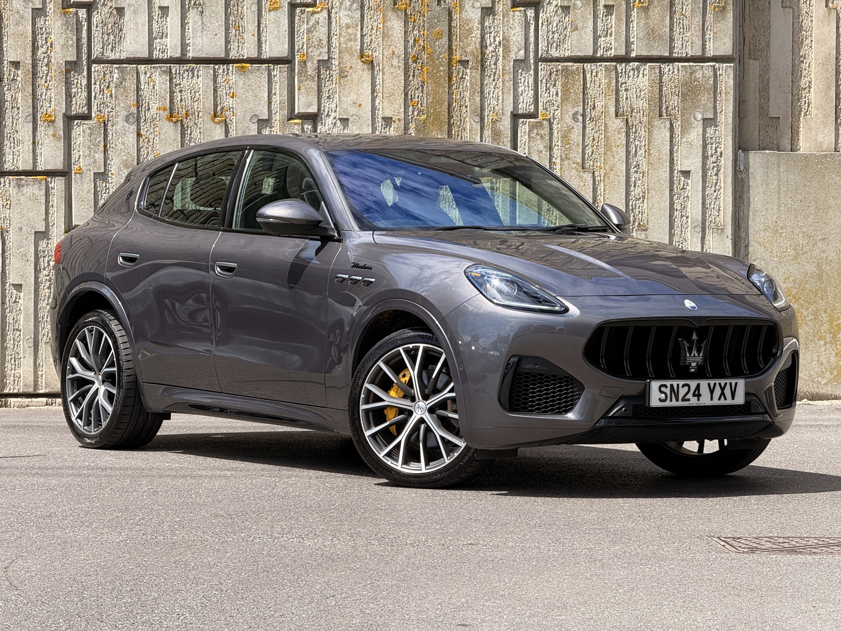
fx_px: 2915
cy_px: 316
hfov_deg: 16.4
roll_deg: +0.2
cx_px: 420
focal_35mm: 120
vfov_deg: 12.3
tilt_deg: +0.2
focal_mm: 15.66
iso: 50
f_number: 2.8
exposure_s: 1/467
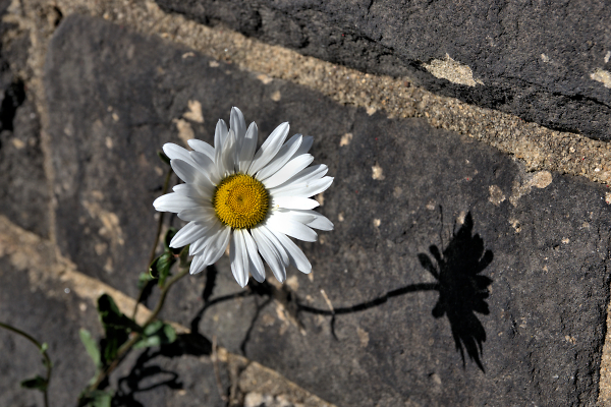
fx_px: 1341
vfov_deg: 17.3
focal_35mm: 79
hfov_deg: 25.7
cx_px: 306
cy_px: 204
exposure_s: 1/500
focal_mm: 53
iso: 200
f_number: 8
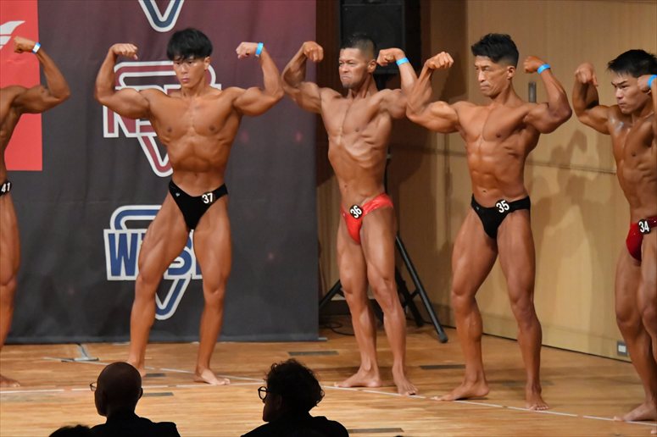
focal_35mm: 270
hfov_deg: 7.6
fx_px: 4925
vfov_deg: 5.1
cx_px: 328
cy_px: 218
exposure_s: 1/400
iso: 11400
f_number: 5.6
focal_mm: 180
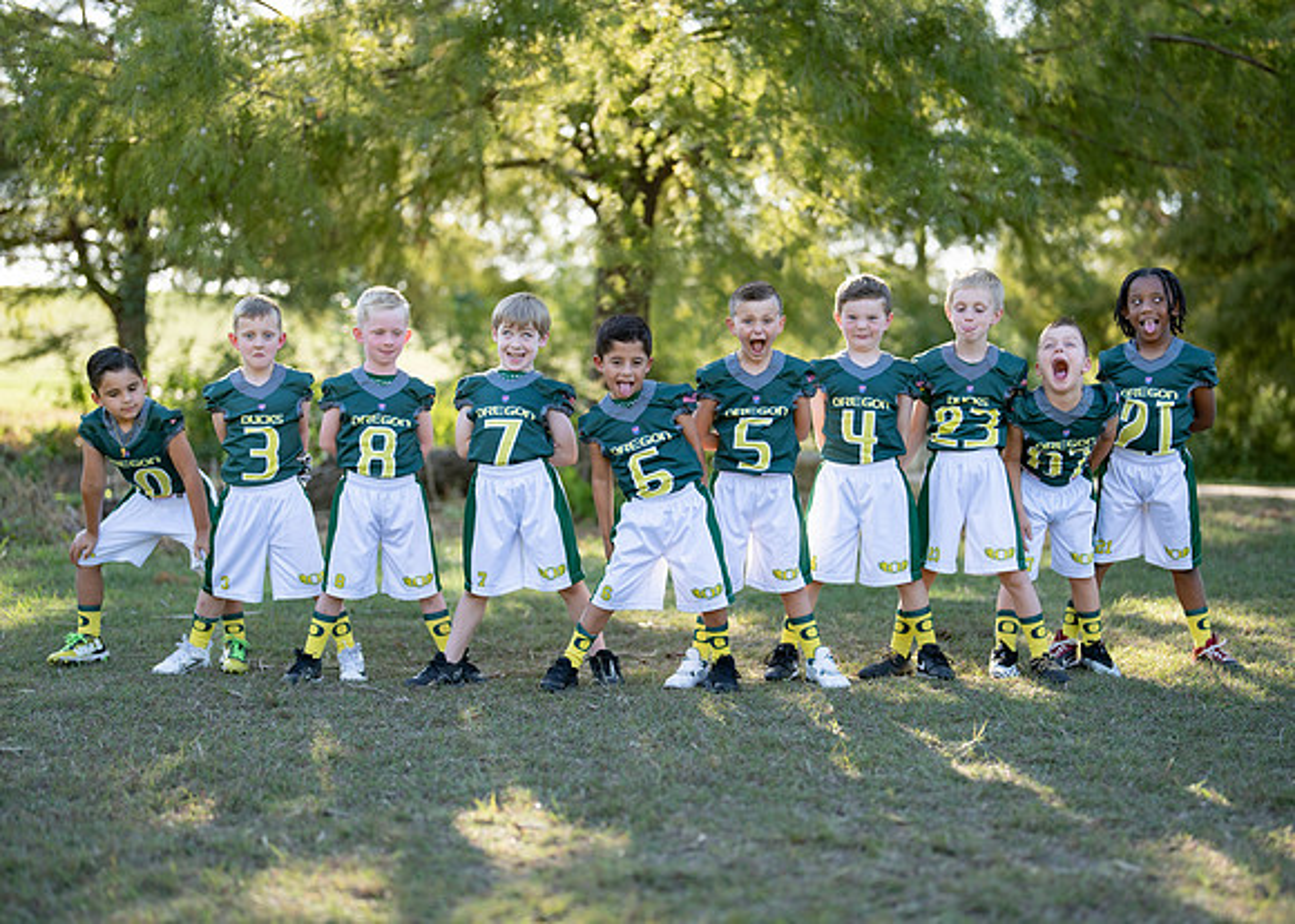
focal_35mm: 56
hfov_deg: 34.8
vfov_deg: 25.2
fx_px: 2065
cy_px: 490
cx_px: 691
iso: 100
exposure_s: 1/1250
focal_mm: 50
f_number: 1.2
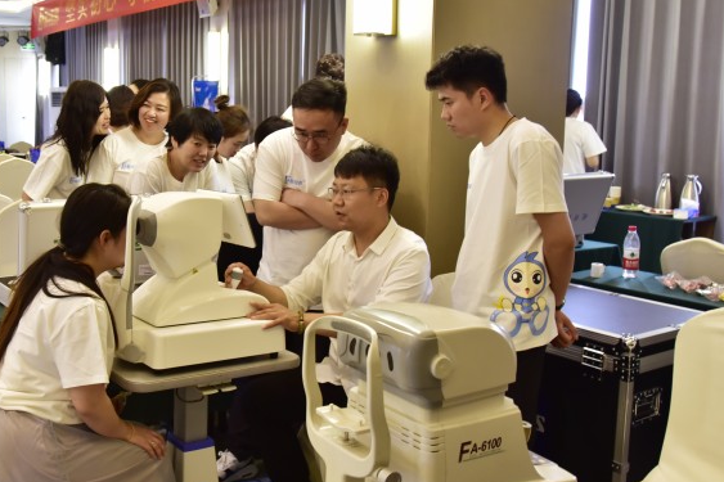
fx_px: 643
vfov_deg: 41.1
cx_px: 359
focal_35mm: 32
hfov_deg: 58.7
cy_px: 234
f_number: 5
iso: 1250
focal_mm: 30
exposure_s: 1/50
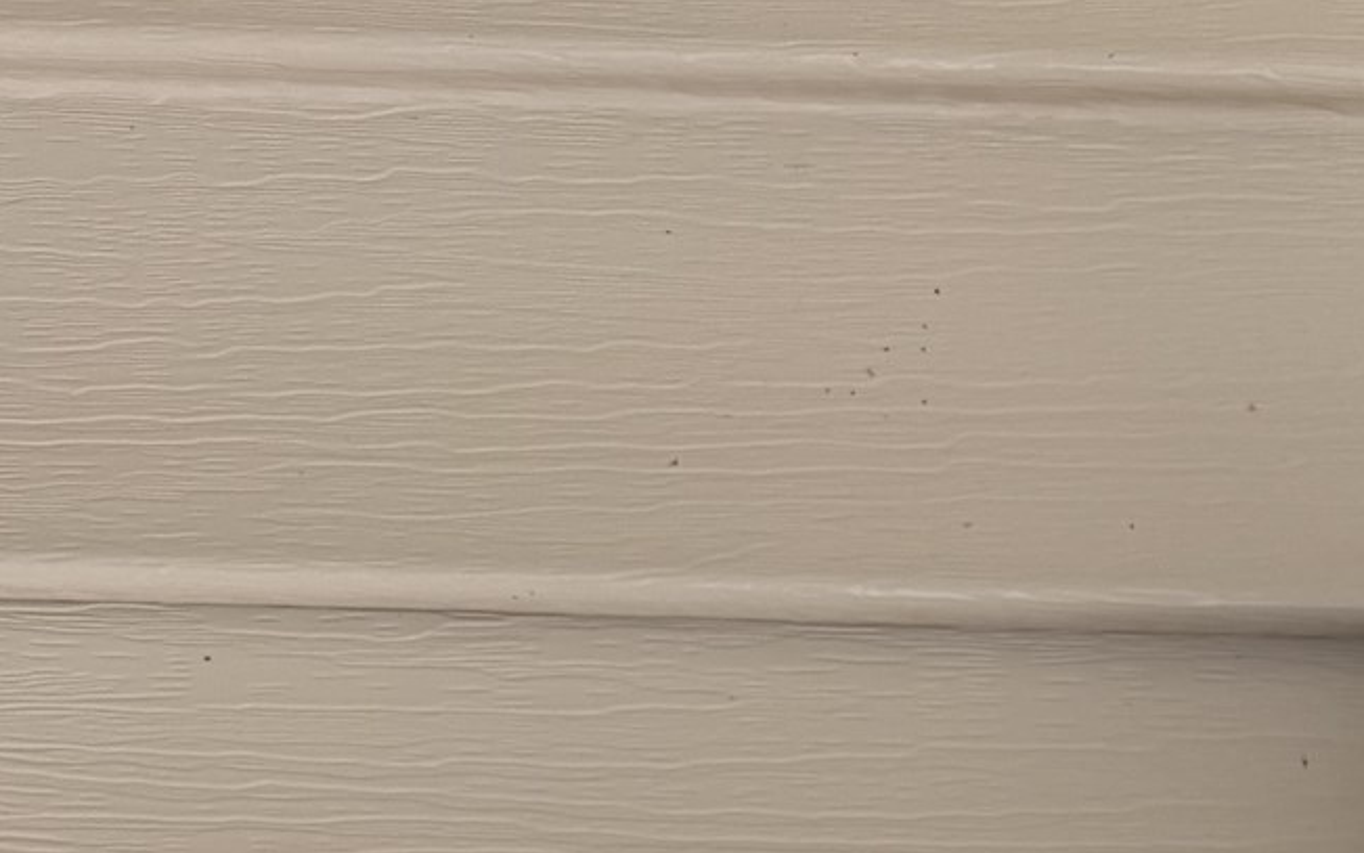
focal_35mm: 90
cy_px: 2245
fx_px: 3346
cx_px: 1739
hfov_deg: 21.1
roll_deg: -1.6
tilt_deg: +1.9
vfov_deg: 11.3
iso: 64
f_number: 1.78
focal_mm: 6.76
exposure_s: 1/246
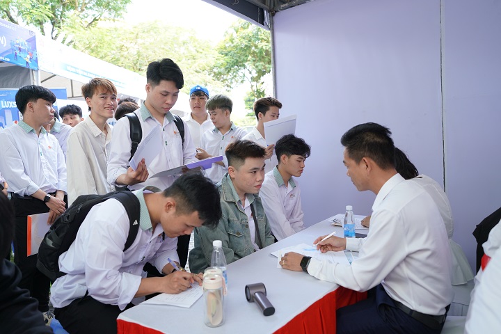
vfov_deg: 46.4
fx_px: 390
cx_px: 250
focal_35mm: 28
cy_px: 167
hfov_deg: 65.5
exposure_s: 1/250
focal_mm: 28
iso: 320
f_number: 2.8
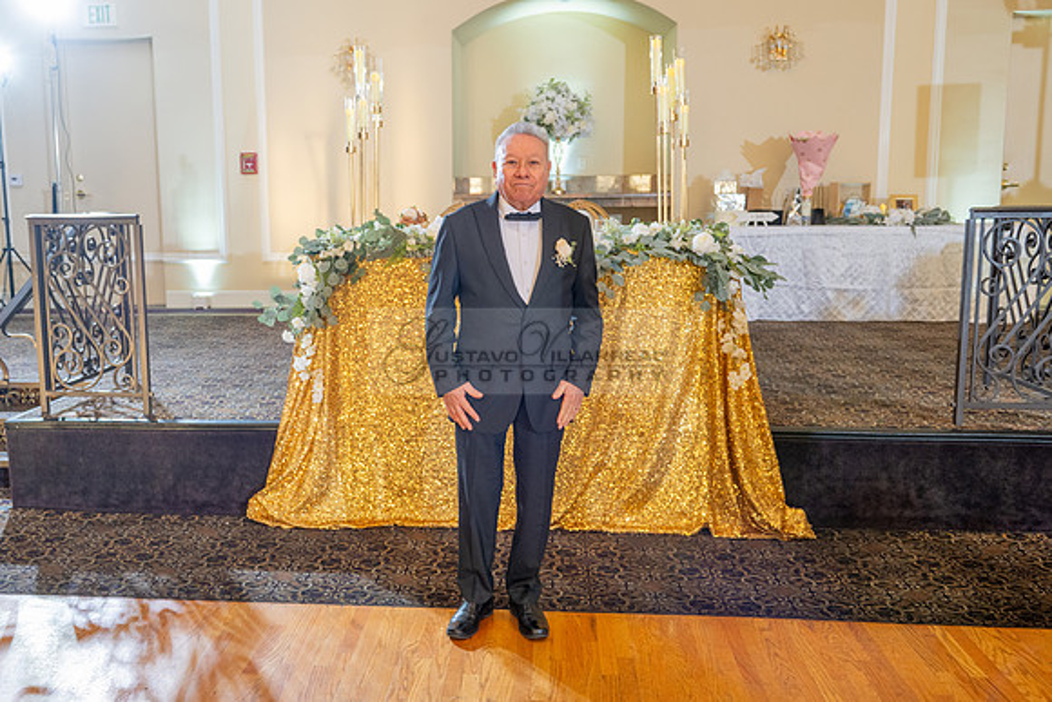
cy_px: 336
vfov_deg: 40.0
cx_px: 438
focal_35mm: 33
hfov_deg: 57.0
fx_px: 963
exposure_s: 1/80
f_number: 4
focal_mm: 28
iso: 800
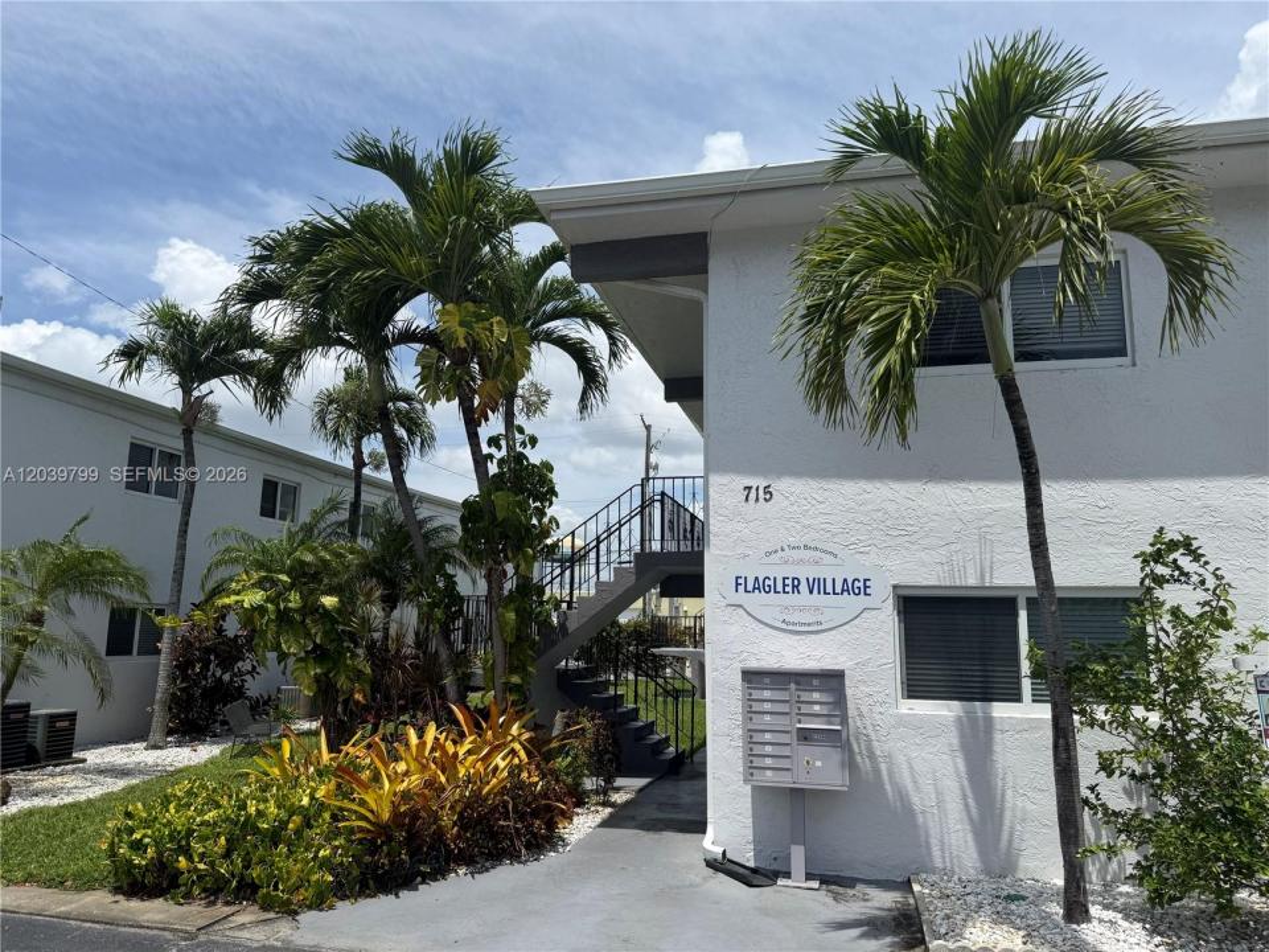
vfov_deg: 56.8
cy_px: 476
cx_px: 634
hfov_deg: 71.6
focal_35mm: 24
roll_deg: -1.2
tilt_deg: +9.6
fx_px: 880
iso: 80
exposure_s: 1/6711
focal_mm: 6.76
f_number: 1.78
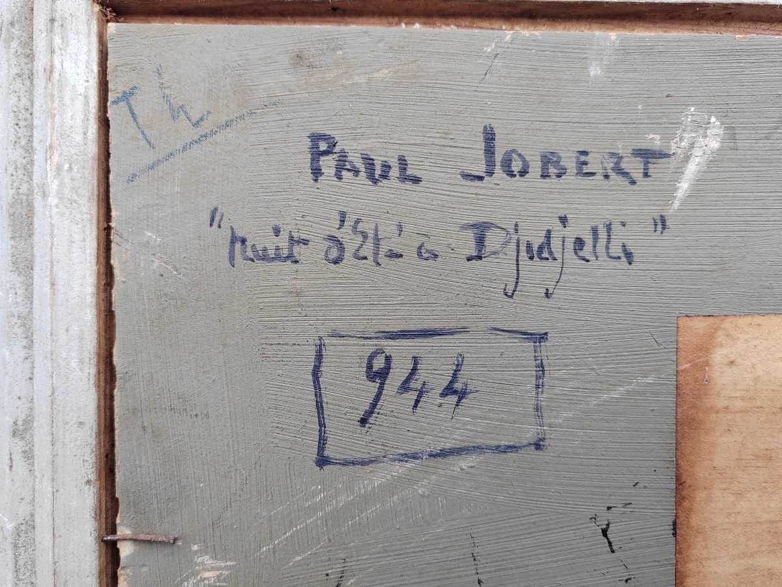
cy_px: 294
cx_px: 391
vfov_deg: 51.4
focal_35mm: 27
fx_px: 610
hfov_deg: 65.3
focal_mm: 5.52
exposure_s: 1/120
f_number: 1.9
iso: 100
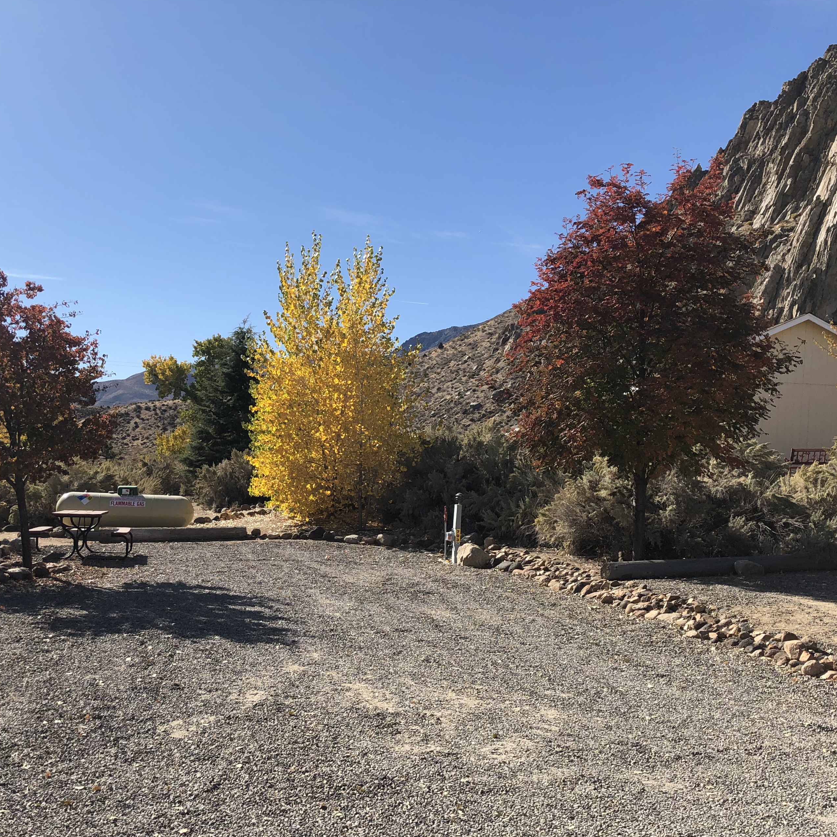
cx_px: 326
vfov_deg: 42.7
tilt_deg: +0.5
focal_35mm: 39
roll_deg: -1.7
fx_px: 1067
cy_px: 490
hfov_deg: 42.6
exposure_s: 1/2114
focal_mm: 4
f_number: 1.8
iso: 20
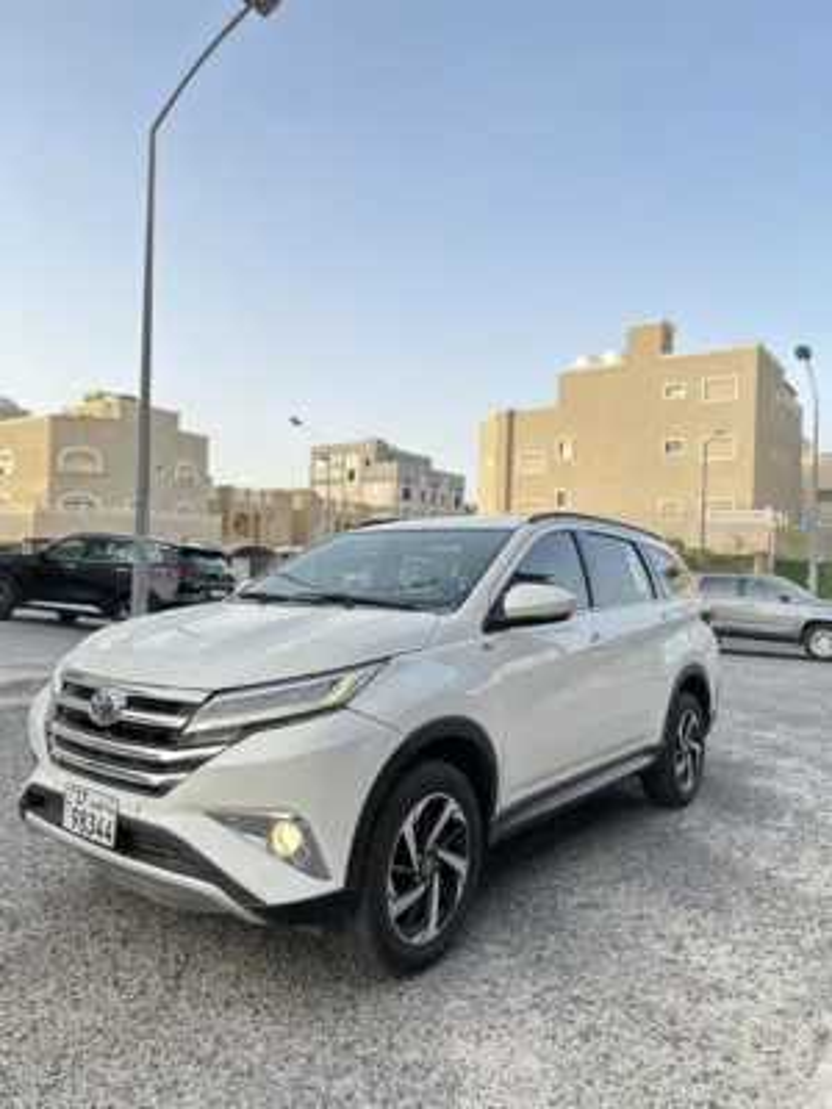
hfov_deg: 56.8
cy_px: 554
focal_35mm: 24
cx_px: 416
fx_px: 769
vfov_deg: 71.6
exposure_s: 1/245
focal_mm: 6.86
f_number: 1.78
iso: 80
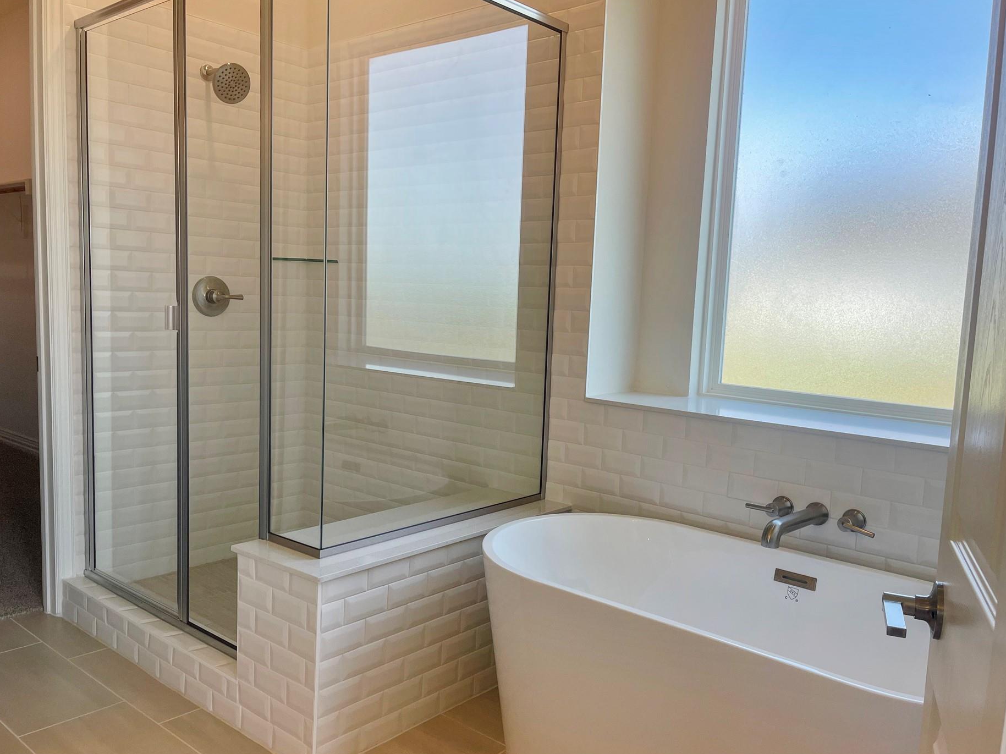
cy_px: 383
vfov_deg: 49.7
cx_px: 498
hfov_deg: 63.5
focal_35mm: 28
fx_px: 814
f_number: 1.6
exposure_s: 1/383
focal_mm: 5.1
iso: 32
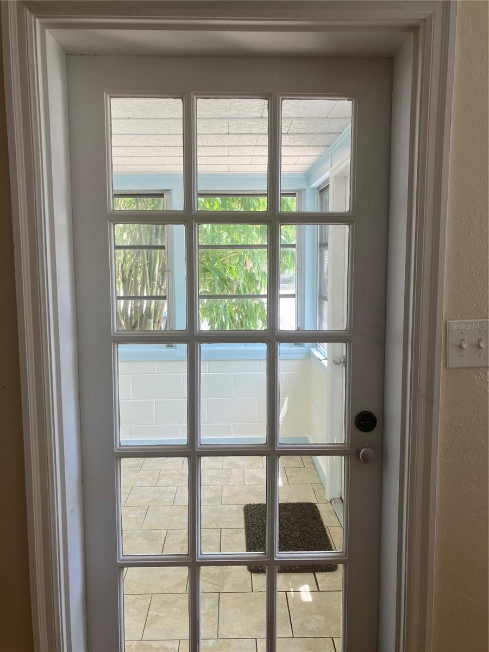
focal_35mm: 28
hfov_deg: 49.7
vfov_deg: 63.4
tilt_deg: -5.8
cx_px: 244
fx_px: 527
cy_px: 326
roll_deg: +0.2
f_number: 1.8
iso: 40
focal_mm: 3.99
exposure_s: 1/121
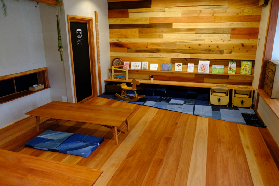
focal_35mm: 27
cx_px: 140
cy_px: 93
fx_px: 209
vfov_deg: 47.9
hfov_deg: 67.4
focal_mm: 18
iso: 1600
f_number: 2.8
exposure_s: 1/140
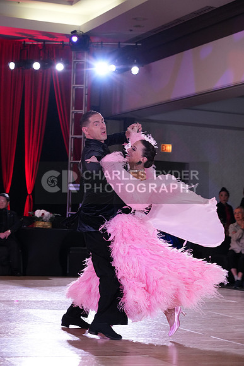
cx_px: 122
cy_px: 183
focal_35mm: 85
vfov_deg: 23.9
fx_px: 864
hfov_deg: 16.1
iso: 2500
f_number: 5
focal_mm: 85
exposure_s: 1/250
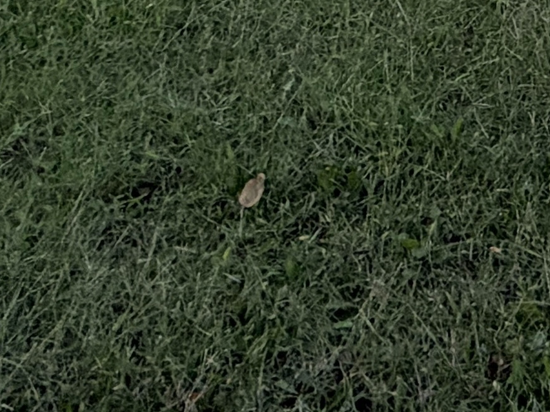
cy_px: -736
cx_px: 919
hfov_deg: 18.1
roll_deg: +0.9
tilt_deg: +3.4
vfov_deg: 11.5
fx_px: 1446
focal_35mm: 91
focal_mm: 2.22
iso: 64
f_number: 2.2
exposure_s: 1/430
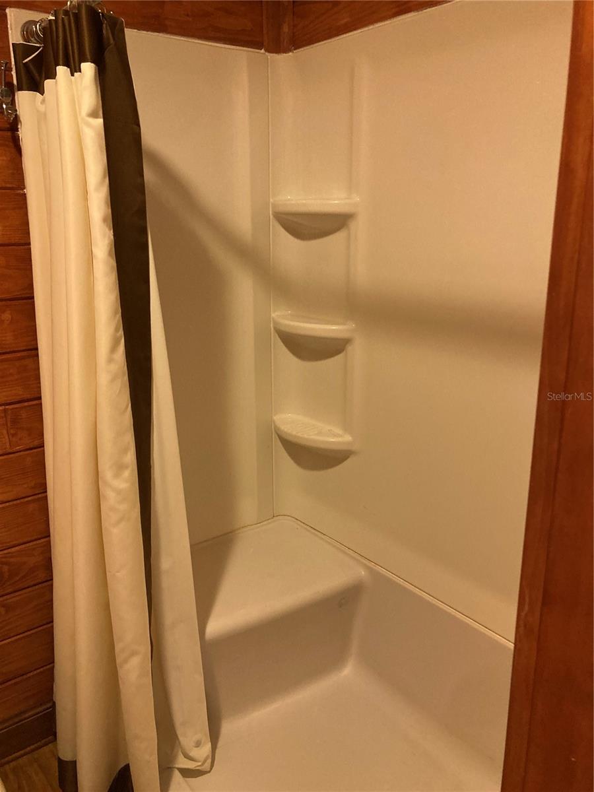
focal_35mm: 28
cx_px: 297
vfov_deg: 63.4
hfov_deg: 49.7
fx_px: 641
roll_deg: +0.1
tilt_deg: -14.9
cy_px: 396
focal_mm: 3.99
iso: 250
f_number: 1.8
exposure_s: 1/40
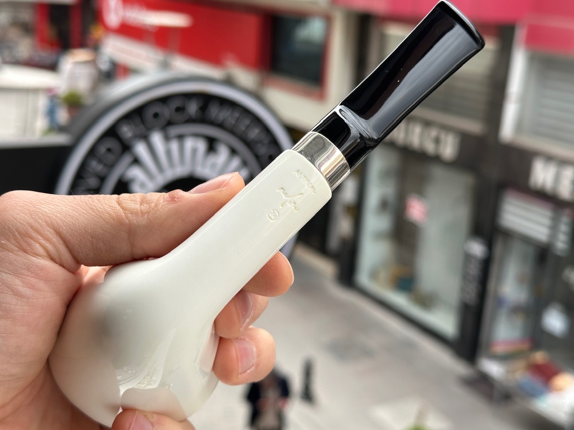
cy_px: 213
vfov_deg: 29.7
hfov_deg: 38.9
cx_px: 283
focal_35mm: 49
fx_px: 812
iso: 64
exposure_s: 1/990
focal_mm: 6.86
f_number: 1.78
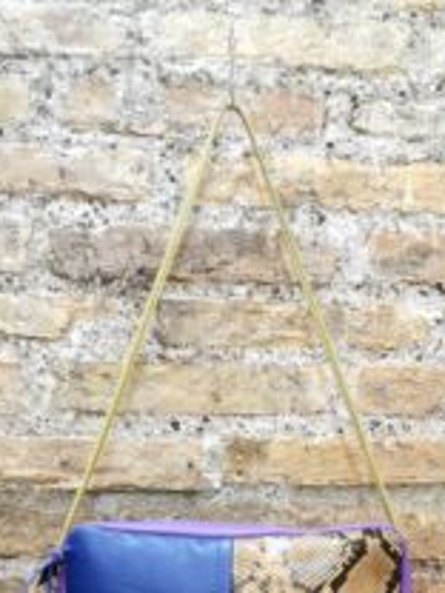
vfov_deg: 35.2
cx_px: 228
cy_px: 502
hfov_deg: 28.0
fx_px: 891
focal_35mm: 52
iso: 320
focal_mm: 5.58
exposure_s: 1/33.3
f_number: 1.8
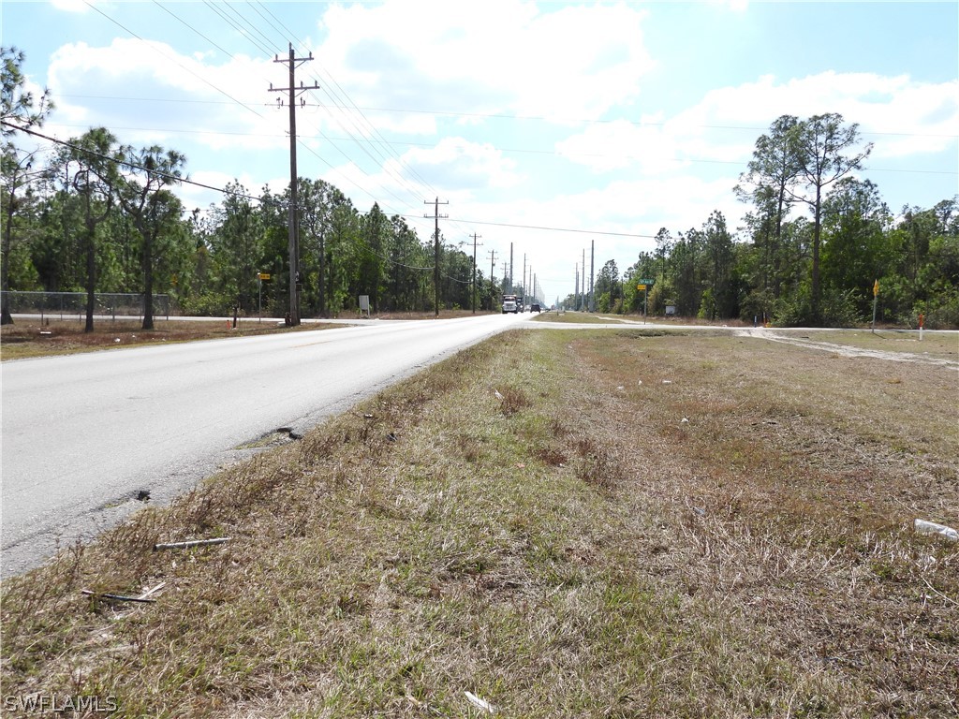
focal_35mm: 30
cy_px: 360
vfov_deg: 46.8
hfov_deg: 60.0
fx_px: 831
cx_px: 480
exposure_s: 1/1600
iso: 100
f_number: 3.2
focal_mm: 5.4
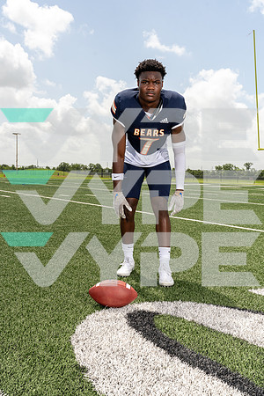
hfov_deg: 35.1
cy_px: 198
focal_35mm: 38
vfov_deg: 50.7
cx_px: 132
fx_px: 418
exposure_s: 1/250
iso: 100
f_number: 8
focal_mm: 38
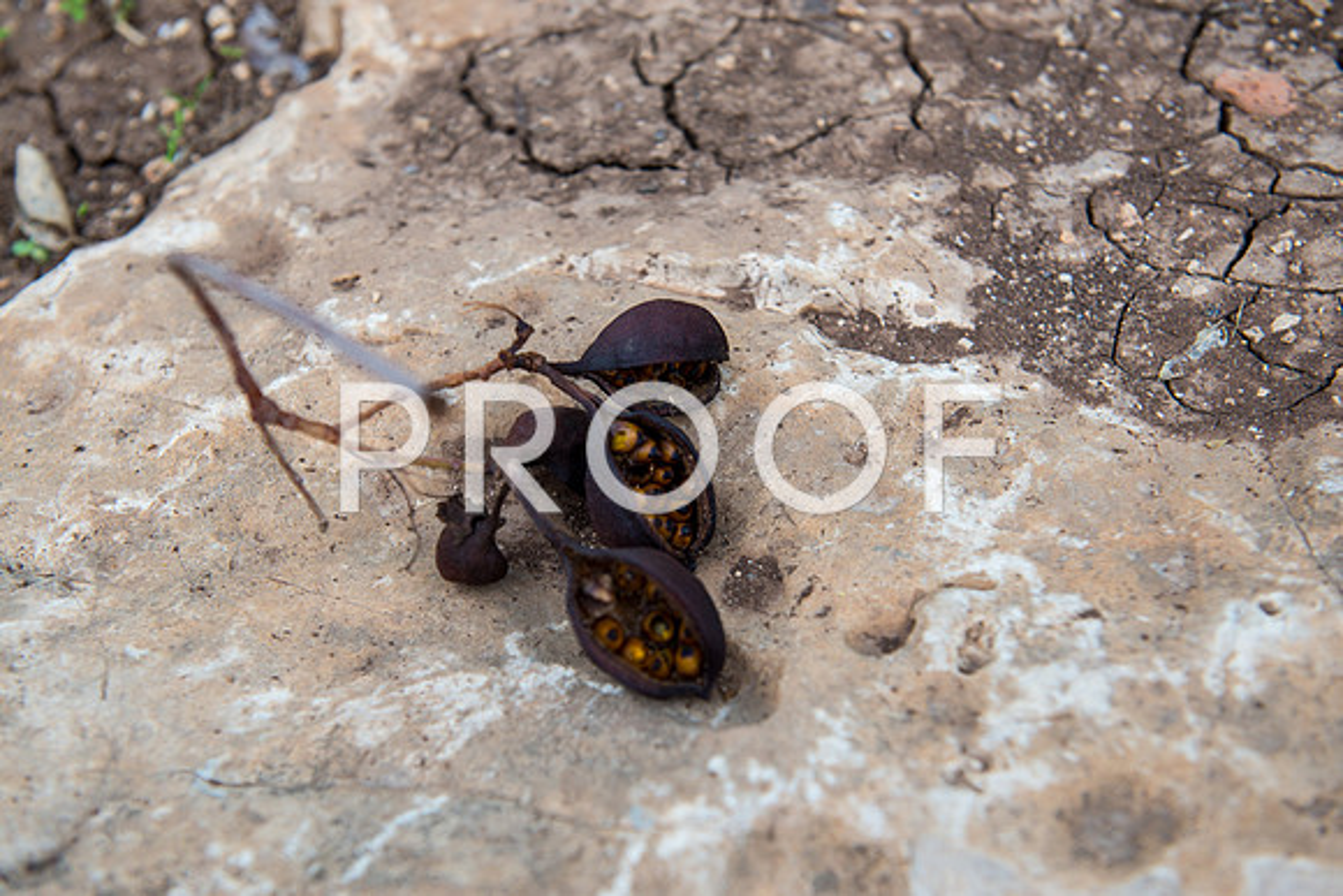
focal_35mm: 55
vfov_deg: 24.6
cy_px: 448
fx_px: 2052
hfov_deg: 36.2
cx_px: 672
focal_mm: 55
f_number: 3.5
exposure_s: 1/250
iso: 100
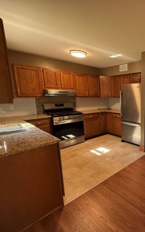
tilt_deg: -9.5
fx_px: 127
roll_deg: -0.8
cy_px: 117
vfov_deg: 85.1
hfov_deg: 49.0
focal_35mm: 20
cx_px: 145
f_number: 2.2
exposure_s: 1/120
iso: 400
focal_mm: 2.22
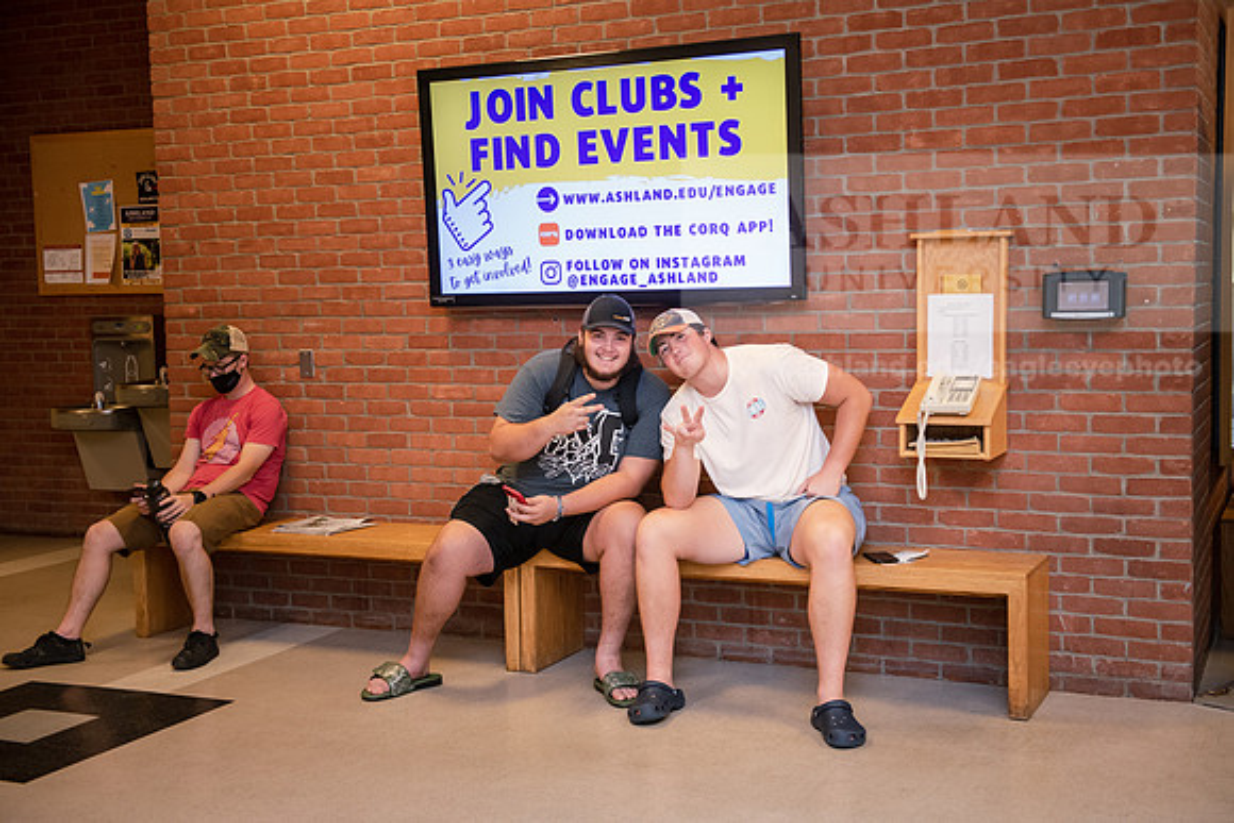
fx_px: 1543
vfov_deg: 29.9
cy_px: 412
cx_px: 617
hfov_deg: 43.6
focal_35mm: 45
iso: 2500
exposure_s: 1/125
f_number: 3.5
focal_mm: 45
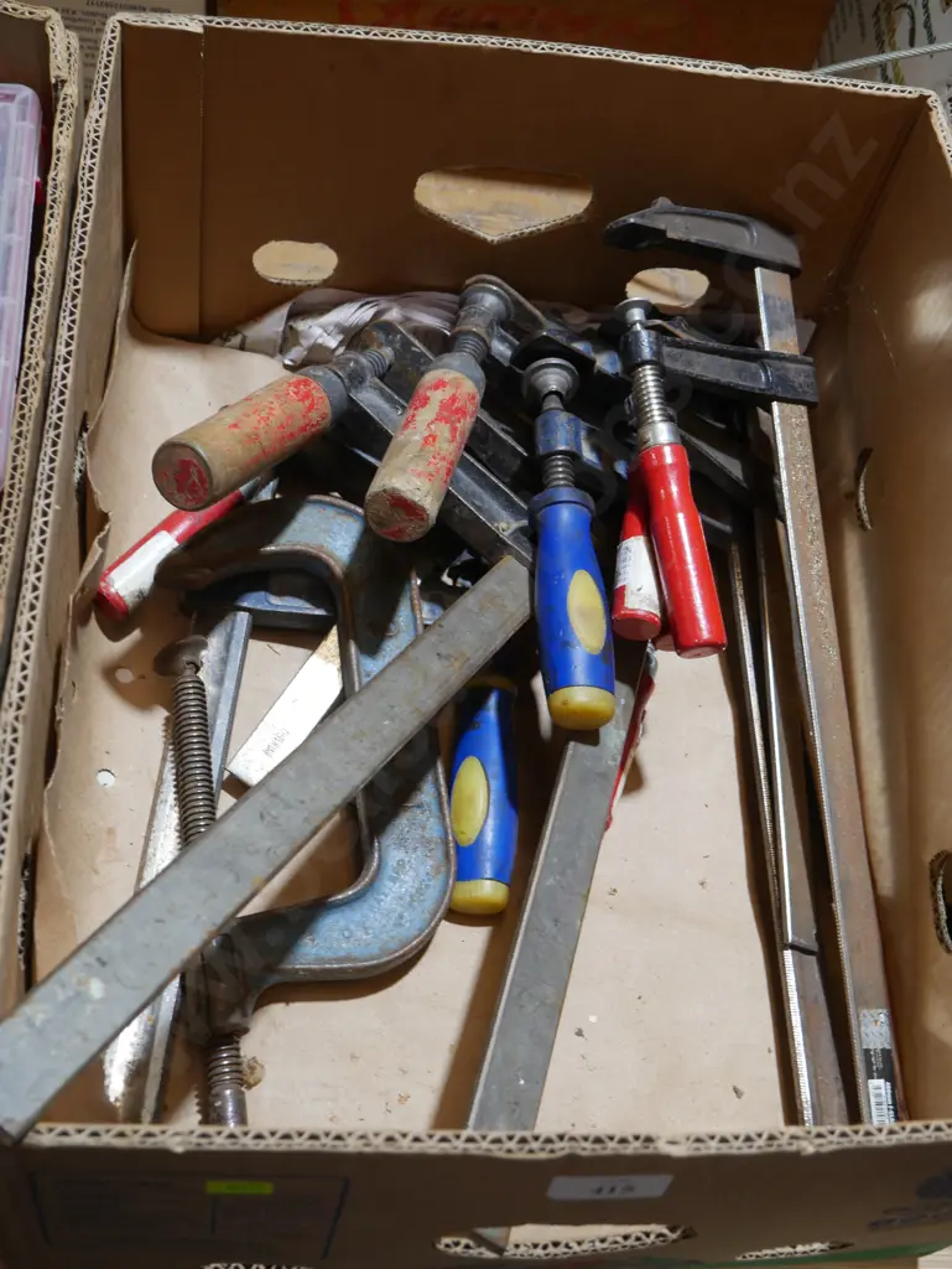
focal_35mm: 42
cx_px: 476
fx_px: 1539
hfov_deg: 34.4
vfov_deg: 44.8
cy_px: 634
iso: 500
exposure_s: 1/60
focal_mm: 21
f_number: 4.6
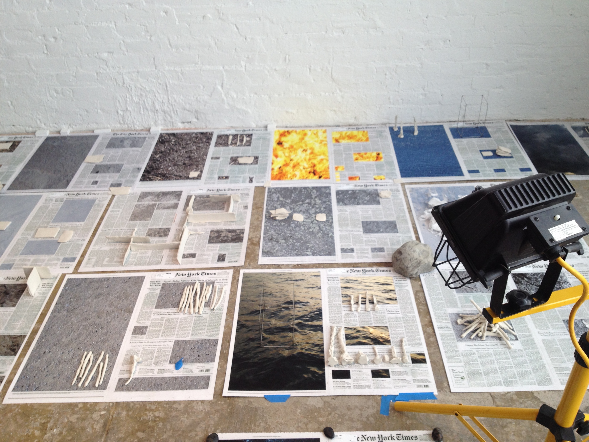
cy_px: 221
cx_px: 294
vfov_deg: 40.7
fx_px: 596
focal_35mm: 35
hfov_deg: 52.6
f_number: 2.4
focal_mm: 4.28
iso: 50
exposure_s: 1/40
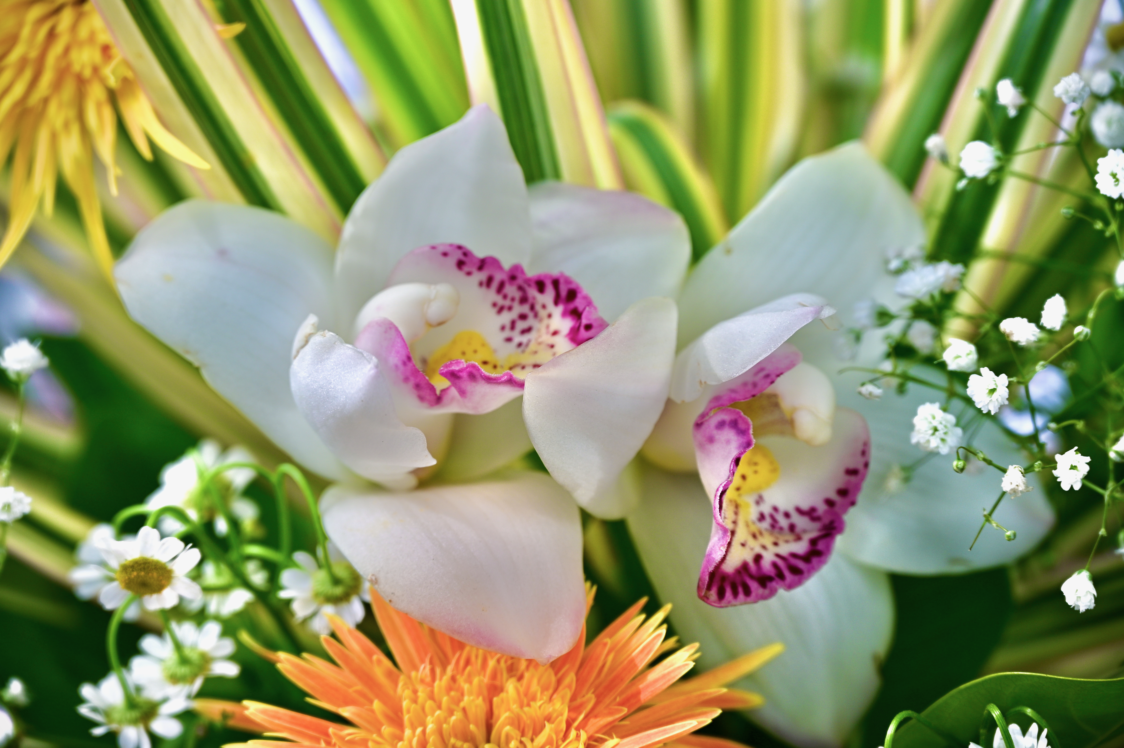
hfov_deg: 14.2
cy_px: 374
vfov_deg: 9.4
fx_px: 4524
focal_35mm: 145
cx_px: 562
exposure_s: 1/250
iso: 200
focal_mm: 145
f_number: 6.3
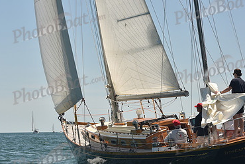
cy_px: 113
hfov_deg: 13.8
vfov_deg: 9.2
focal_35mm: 149
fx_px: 1014
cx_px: 140
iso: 250
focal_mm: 95
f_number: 5.6
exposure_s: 1/800
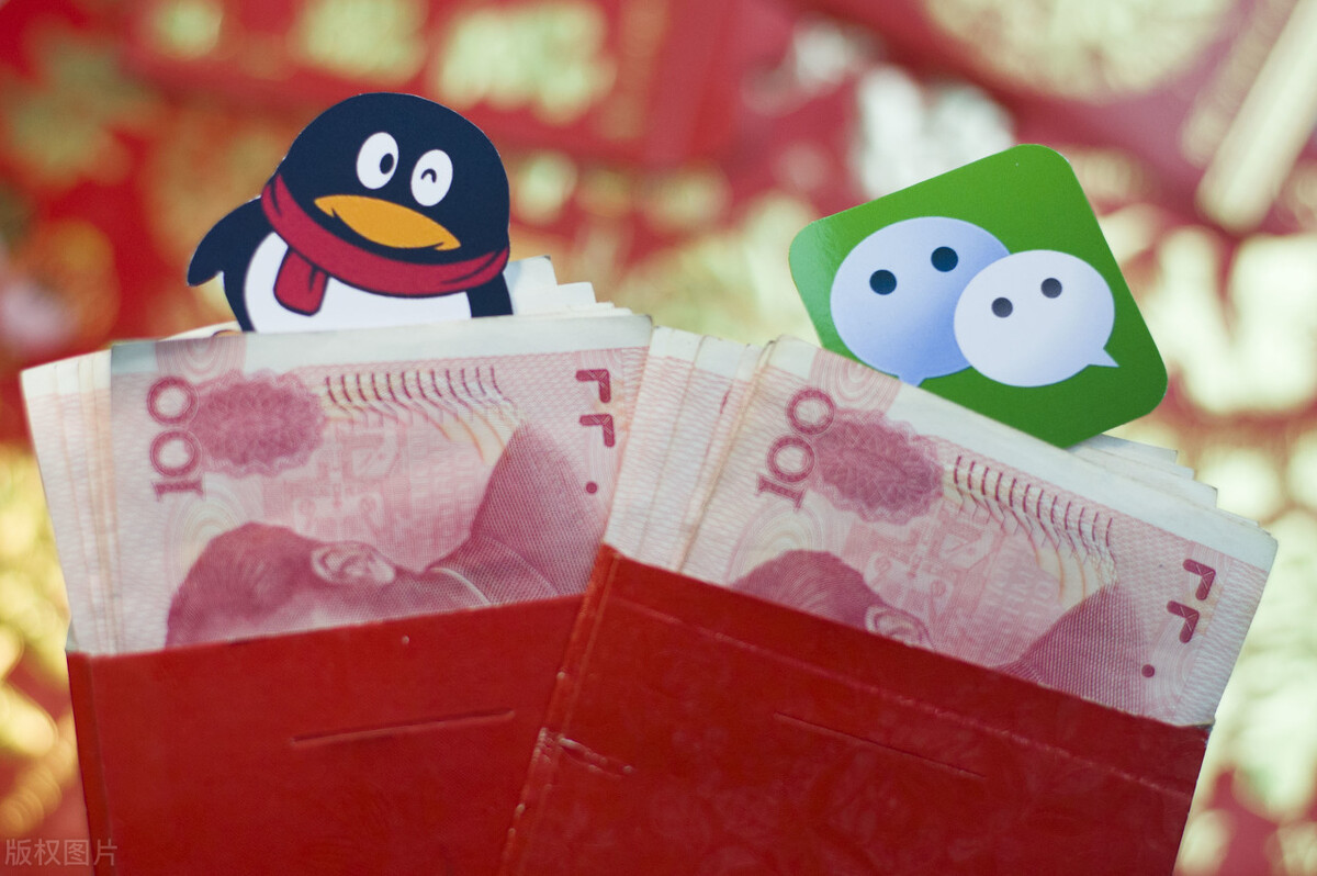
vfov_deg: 18.2
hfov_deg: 27.0
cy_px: 438
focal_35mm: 75
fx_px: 2741
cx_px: 658
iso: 640
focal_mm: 50
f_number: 2.5
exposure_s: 1/800
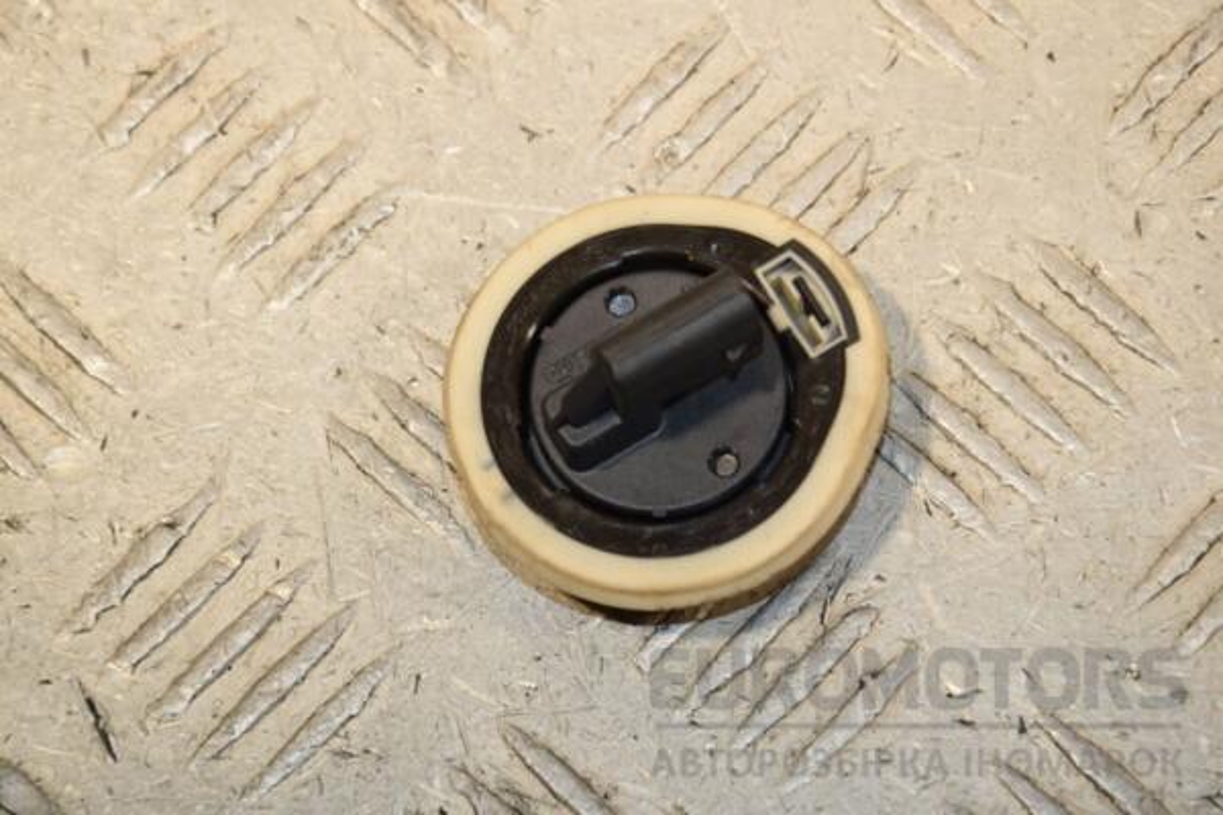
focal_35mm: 158
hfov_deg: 13.0
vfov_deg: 8.7
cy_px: 408
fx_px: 5350
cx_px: 612
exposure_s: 1/200
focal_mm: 105
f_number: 8
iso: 800
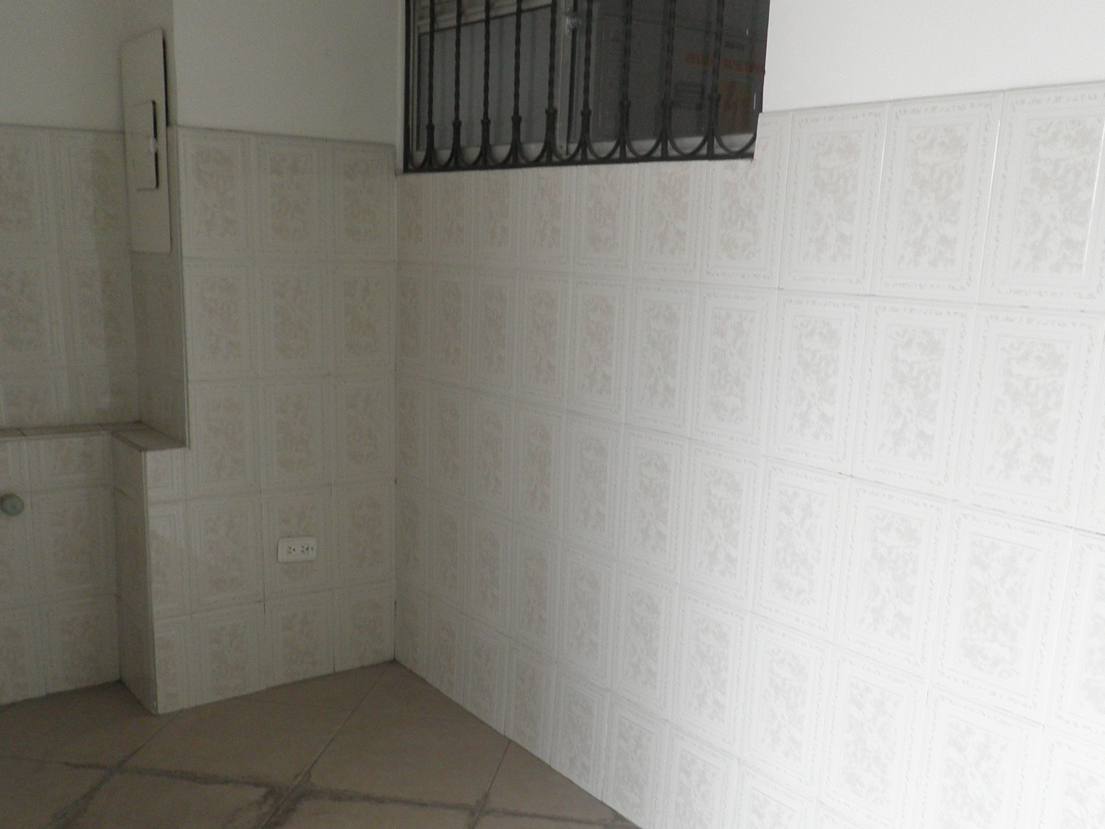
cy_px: 515
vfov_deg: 40.4
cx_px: 551
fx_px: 1117
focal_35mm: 35
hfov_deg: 52.6
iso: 125
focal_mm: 4.3
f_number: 3.3
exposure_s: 1/30
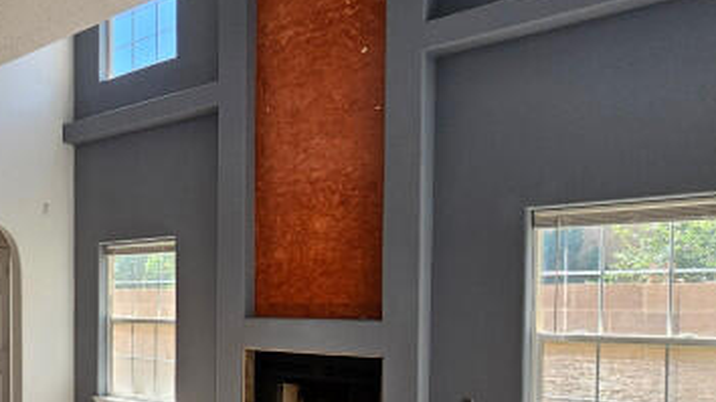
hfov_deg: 49.8
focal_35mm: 32
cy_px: 319
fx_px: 607
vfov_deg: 35.5
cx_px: 2
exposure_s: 1/126
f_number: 2.2
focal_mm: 2.2
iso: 50
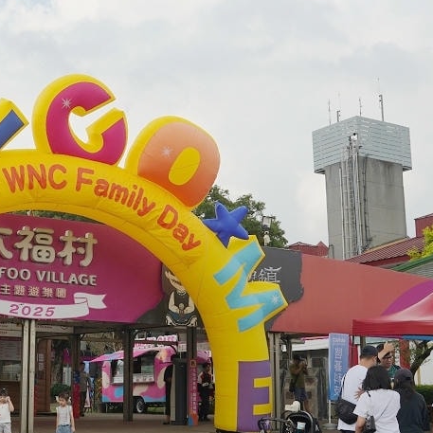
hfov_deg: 25.2
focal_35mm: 67
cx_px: 69
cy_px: 197
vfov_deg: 25.7
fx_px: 948
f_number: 7.1
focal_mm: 30
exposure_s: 1/200
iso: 100
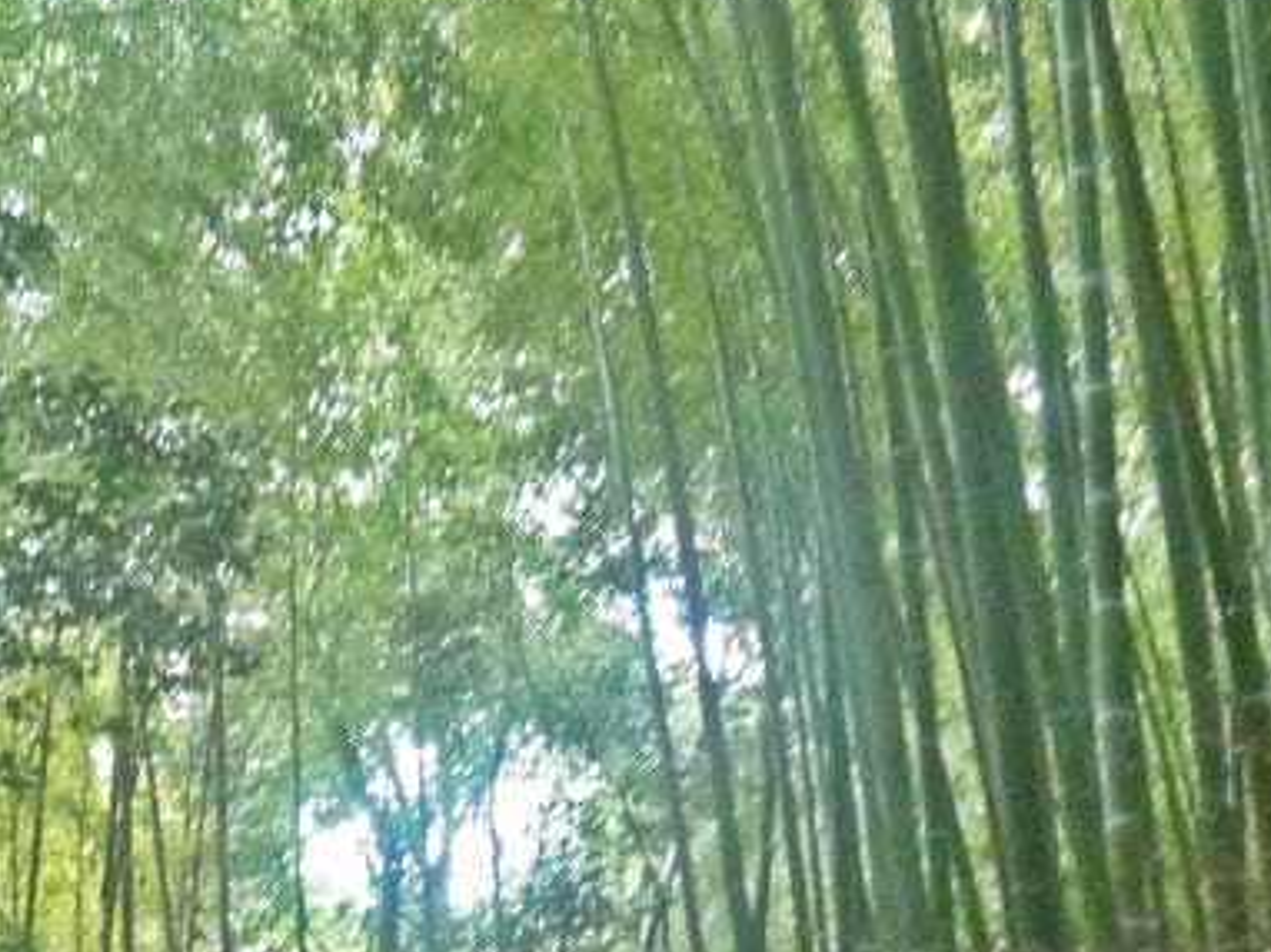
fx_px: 3229
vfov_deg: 16.0
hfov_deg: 21.9
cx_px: 180
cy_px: 1182
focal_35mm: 88
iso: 1600
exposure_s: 1/40
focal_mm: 14
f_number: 3.5
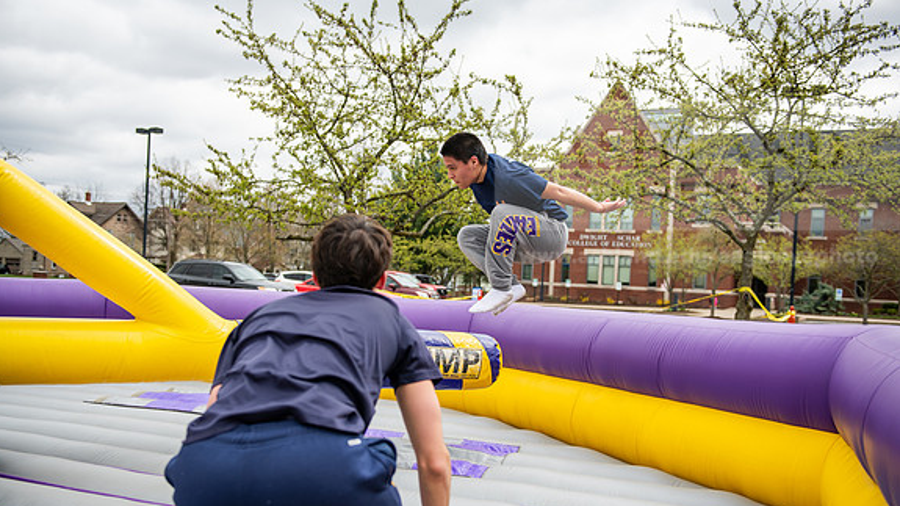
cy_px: 289
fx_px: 883
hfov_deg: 54.0
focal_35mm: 37
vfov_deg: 31.9
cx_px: 448
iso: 100
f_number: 3.2
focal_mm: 35
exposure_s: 1/1250
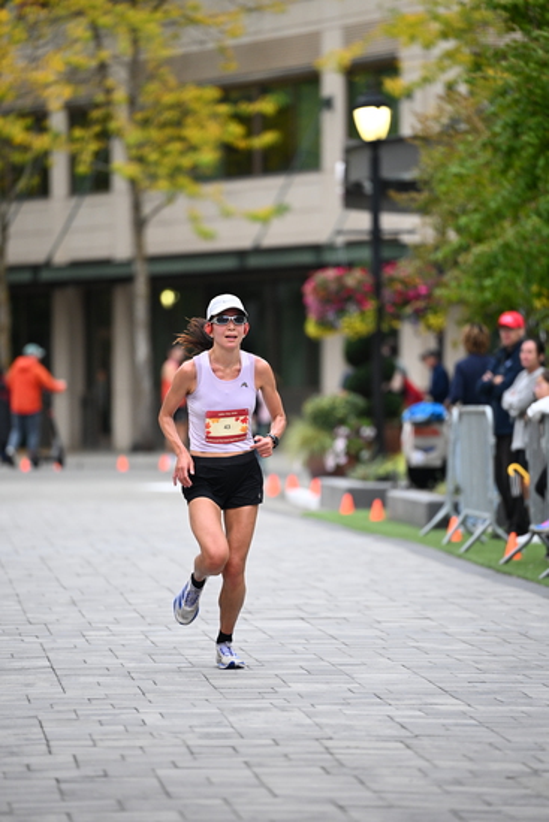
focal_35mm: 200
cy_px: 411
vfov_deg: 10.3
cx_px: 274
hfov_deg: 6.9
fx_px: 4572
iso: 1600
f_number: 2.8
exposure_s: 1/1000
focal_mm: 200
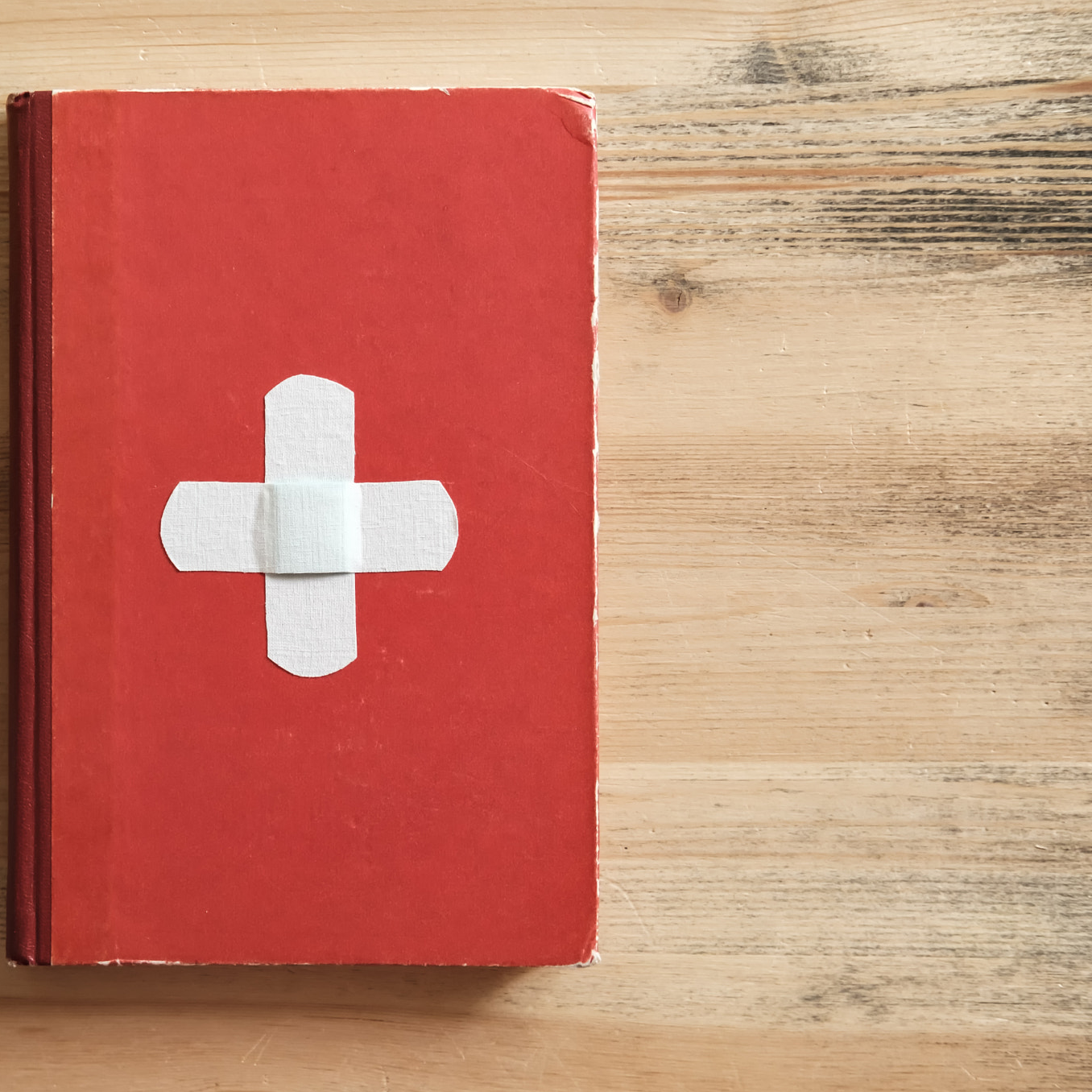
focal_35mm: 68
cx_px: 316
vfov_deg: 25.4
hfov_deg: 25.2
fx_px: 2427
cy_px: 549
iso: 800
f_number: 5.6
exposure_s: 1/50
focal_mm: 35
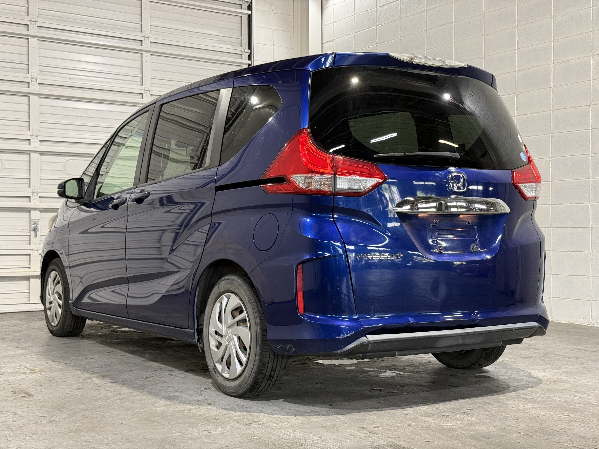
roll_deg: +0.0
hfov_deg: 39.7
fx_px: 831
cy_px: 224
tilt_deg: +0.5
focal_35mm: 48
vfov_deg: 30.3
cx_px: 300
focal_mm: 6.76
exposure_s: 1/60
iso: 200
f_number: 1.78
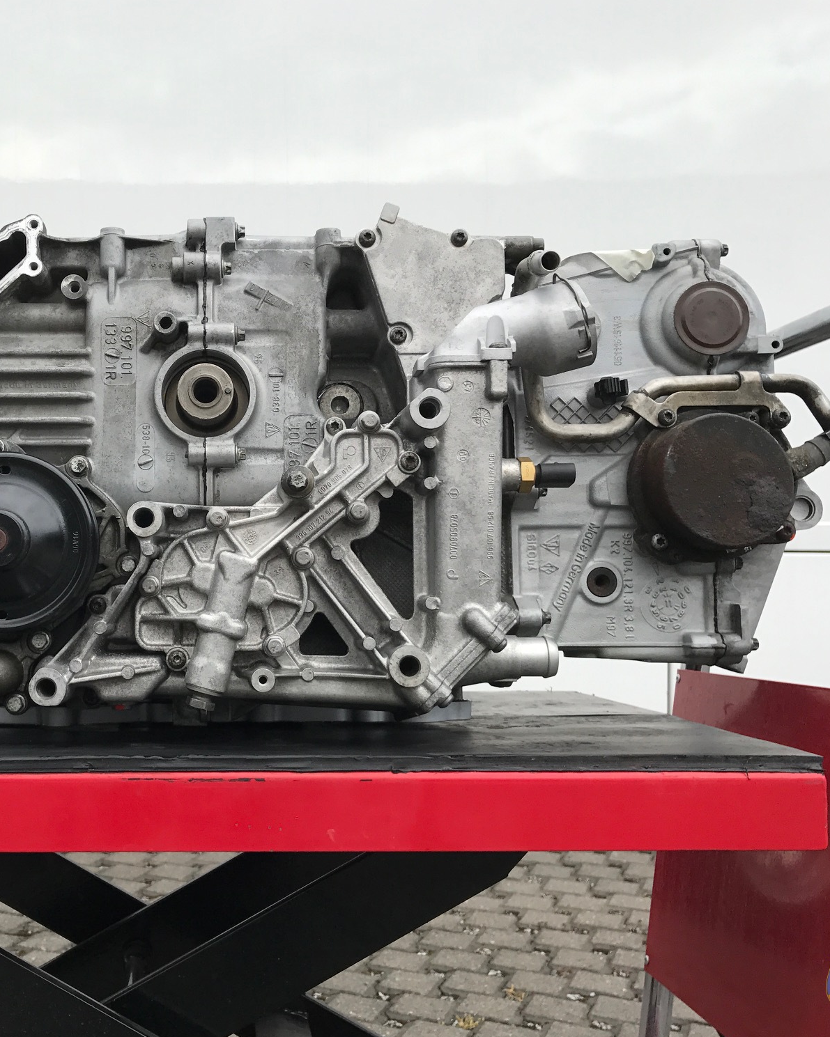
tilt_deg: +2.1
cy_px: 520
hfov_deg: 39.2
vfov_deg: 49.1
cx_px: 222
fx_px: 1136
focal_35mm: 37
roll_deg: -0.7
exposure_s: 1/870
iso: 20
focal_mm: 3.99
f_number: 1.8
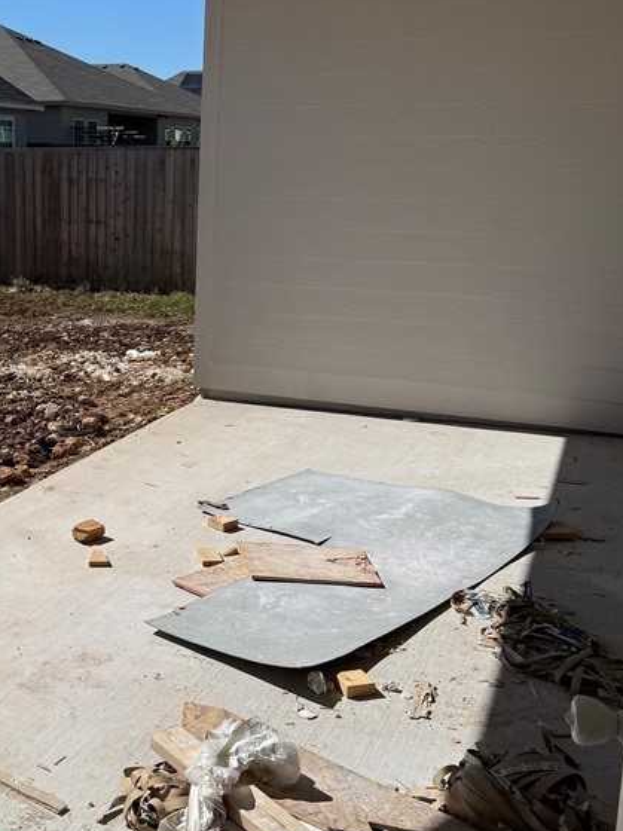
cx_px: 106
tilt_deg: -10.0
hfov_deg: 31.8
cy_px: 373
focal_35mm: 44
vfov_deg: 42.9
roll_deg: -1.8
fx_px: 1056
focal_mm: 6.76
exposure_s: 1/11905
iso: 80
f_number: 1.78
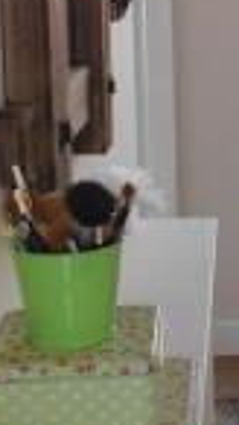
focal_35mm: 85
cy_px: 127
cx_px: 300
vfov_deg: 24.8
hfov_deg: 13.7
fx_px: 959
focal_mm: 4.6
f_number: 3.5
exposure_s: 1/30
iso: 200
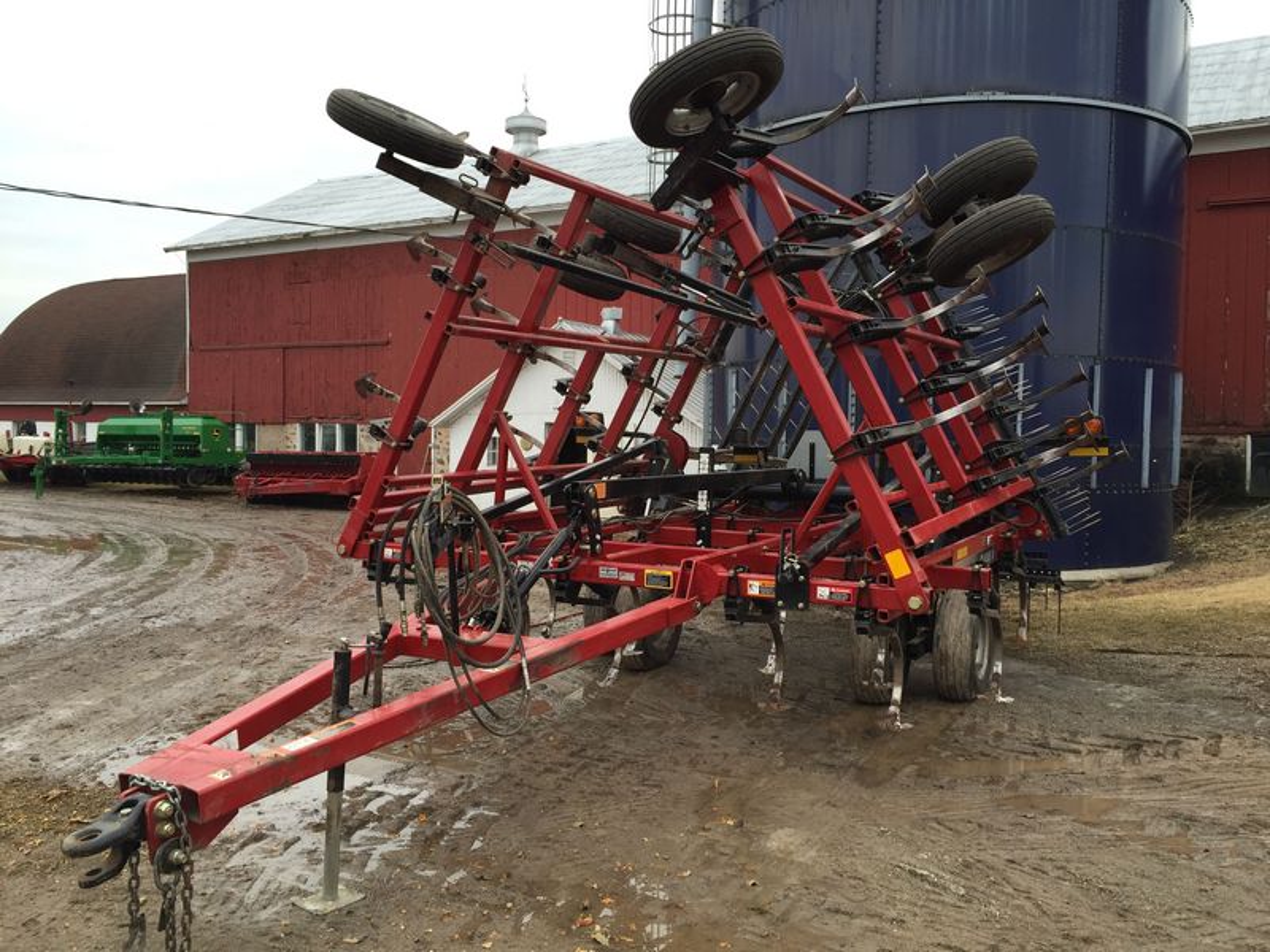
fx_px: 1064
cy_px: 476
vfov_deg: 48.2
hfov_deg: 61.7
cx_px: 635
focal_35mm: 29
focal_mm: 4.15
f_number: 2.2
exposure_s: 1/332
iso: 32
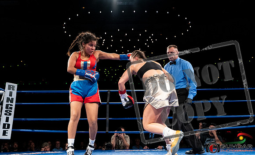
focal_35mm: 37
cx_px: 121
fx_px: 257
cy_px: 61
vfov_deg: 33.3
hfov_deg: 52.7
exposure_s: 1/800
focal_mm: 33
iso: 4000
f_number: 4
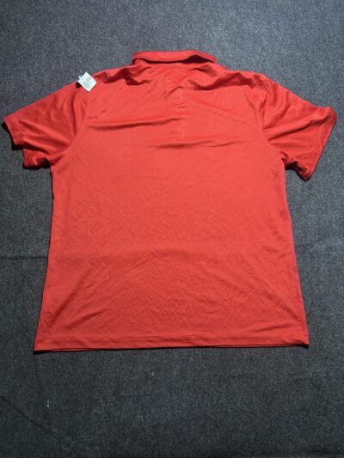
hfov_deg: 53.1
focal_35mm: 26
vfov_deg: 67.3
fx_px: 344
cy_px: 229
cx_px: 172
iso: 100
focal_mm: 5.7
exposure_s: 1/50
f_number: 1.5
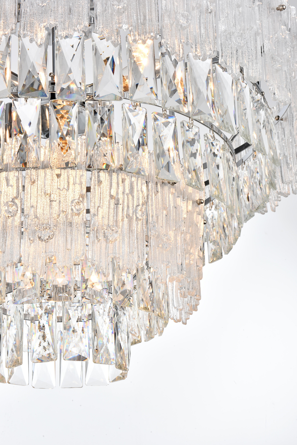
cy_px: 222
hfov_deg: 19.5
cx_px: 148
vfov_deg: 28.8
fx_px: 866
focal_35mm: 70
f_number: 22
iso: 100
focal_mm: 70
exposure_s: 1/15
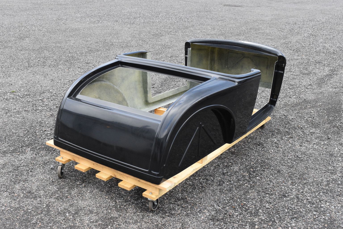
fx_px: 414
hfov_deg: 45.0
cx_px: 172
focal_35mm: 44
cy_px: 114
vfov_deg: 30.8
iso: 1250
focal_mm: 29
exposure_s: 1/320
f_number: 9
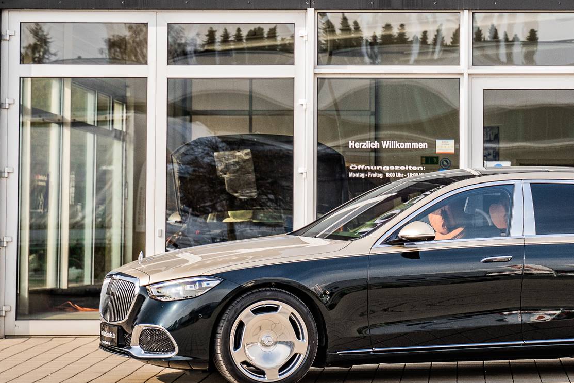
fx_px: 1786
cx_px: 450
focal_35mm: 112
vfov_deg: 12.2
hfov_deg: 18.1
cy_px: 107
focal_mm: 65
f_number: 5
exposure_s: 1/500
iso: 1000
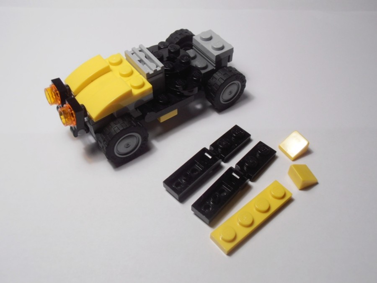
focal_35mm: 37
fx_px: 403
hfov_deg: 50.1
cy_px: 142
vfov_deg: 38.7
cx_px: 188
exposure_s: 1/60
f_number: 3.9
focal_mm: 6.61
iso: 80
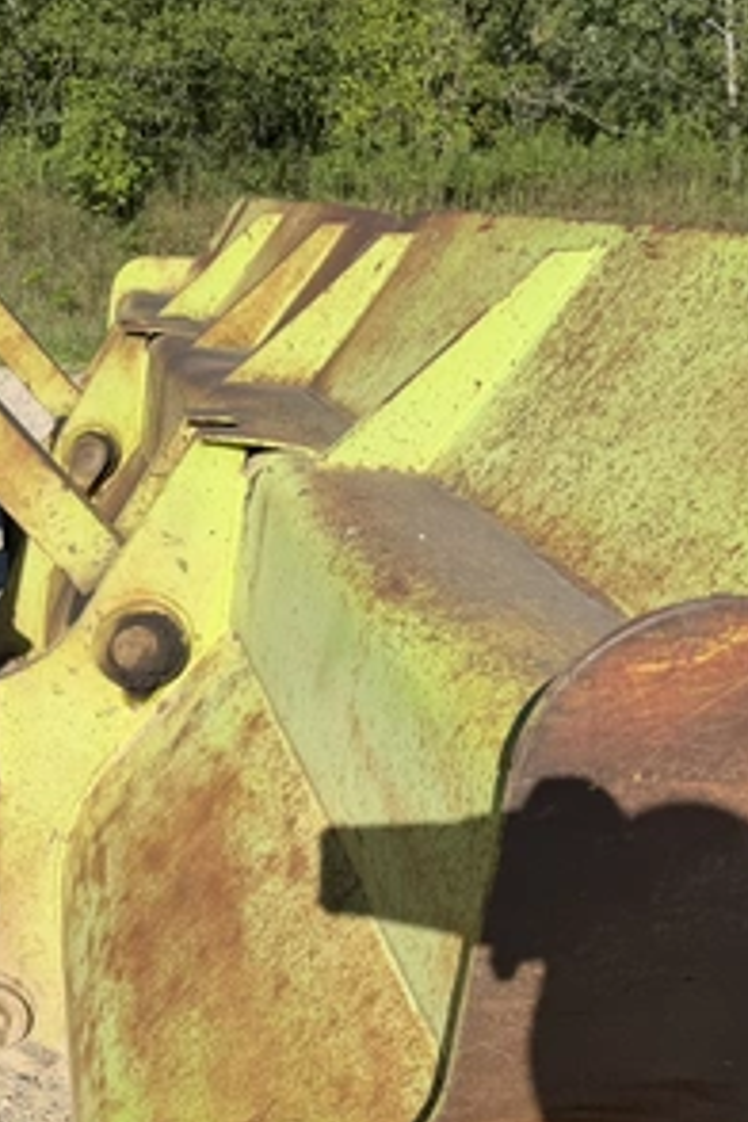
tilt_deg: -14.1
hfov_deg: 35.4
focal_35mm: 34
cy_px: 561
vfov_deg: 55.8
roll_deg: -2.5
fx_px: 1060
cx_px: 8
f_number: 1.78
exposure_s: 1/4405
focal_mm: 6.76
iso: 80
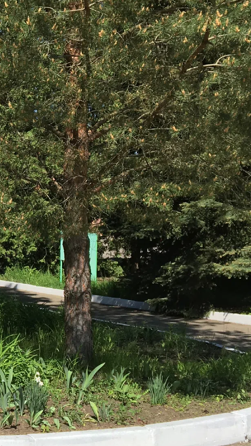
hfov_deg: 15.7
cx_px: -155
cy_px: 215
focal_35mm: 69
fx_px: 817
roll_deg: -0.1
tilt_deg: -1.5
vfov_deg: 30.6
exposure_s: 1/1221
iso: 25
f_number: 2.2
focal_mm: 4.15
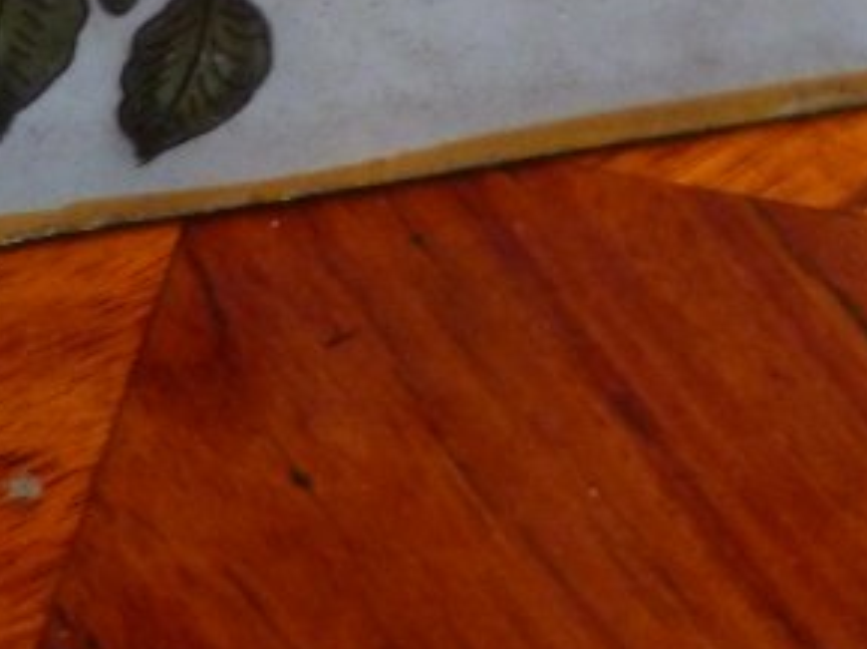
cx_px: 51
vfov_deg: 11.5
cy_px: -646
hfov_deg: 16.7
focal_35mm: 116
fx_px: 2903
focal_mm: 5
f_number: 3.1
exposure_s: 1/15
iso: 400
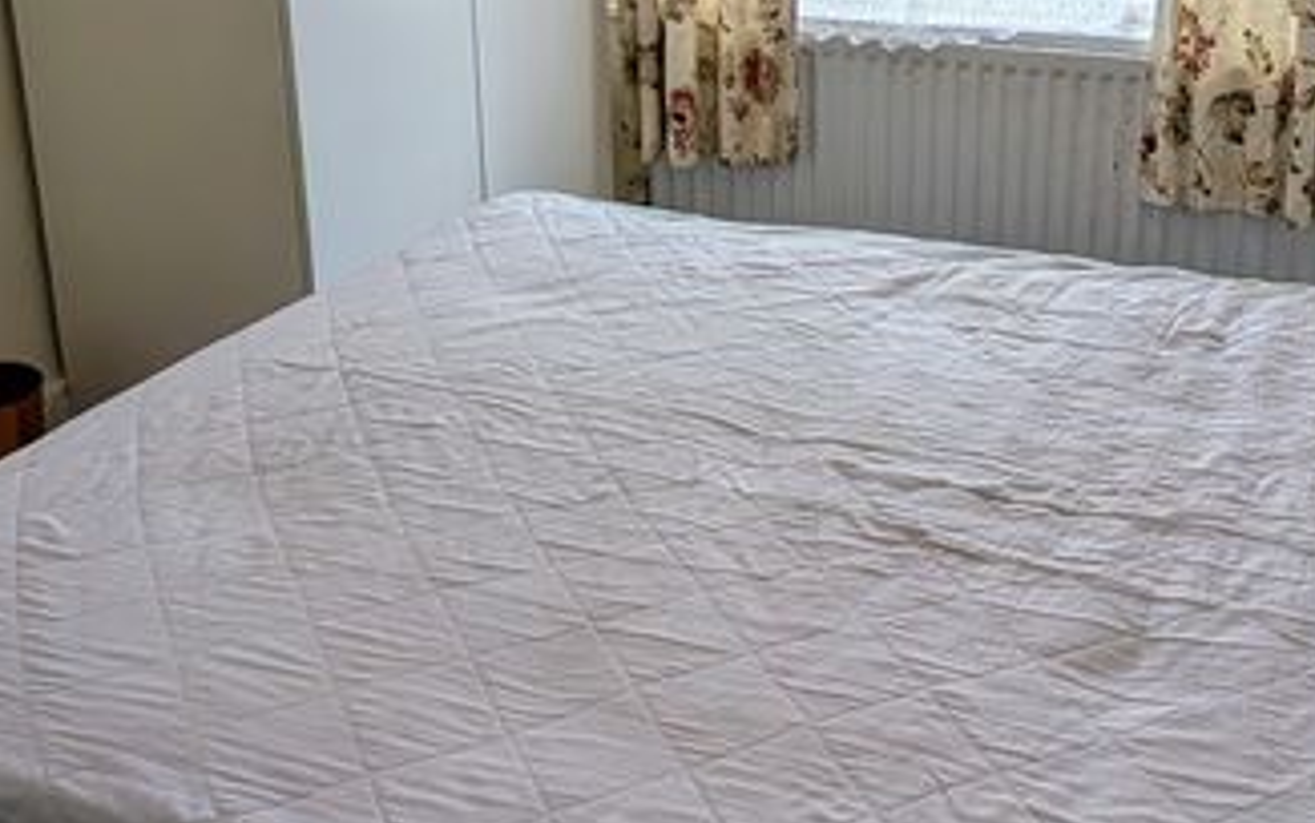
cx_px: 855
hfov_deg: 48.6
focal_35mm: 40
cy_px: 159
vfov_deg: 31.2
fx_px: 1434
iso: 57
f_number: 1.7
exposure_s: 1/254
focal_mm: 2.02
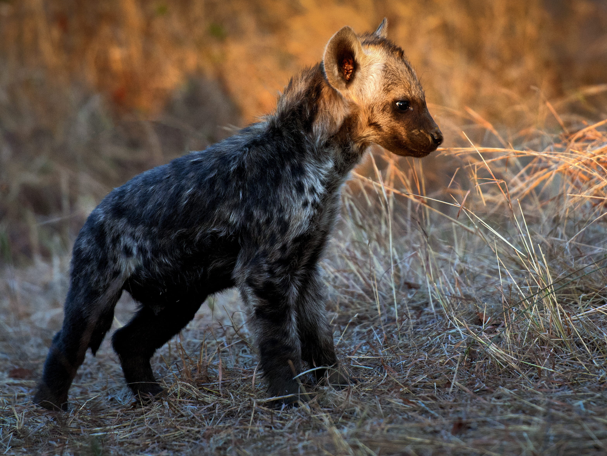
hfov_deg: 5.1
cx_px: 361
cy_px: 190
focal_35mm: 387
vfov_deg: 3.8
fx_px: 6786
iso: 1250
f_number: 3.2
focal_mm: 200
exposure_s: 1/1600
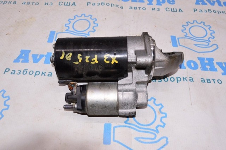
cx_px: 113
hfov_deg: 57.3
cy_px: 75
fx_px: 207
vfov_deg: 39.9
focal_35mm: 33
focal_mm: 22
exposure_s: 1/200
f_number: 8
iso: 1600
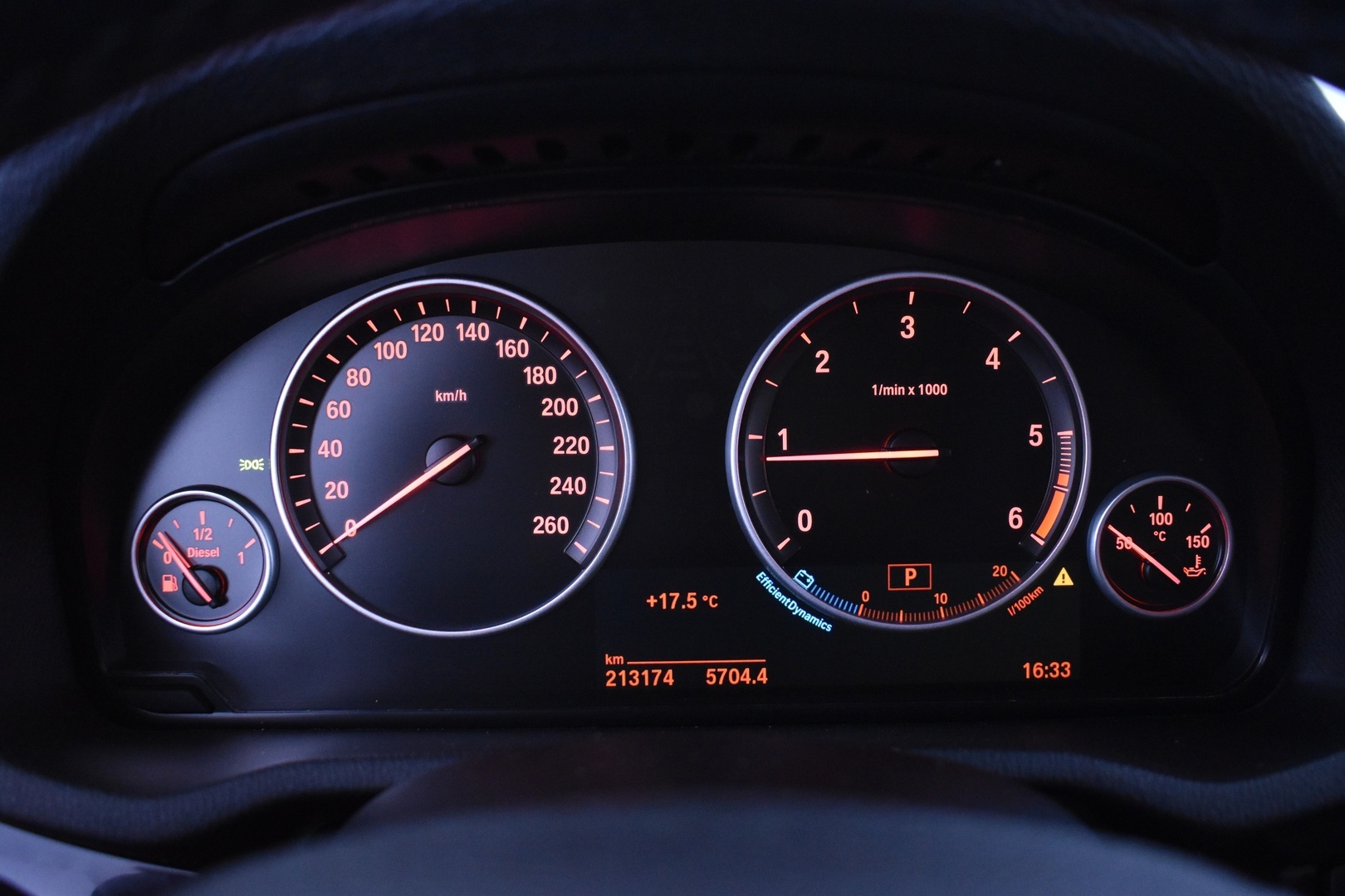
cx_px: 672
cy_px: 448
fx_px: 1233
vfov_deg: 40.0
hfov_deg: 57.2
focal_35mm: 33
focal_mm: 22
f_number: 3.8
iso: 3200
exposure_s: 1/30
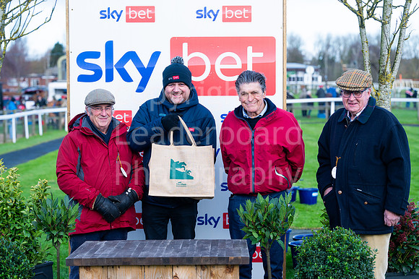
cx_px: 226
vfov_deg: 15.9
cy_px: 138
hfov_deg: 23.6
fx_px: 1001
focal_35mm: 86
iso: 250
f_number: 3.5
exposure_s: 1/1250
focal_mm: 77
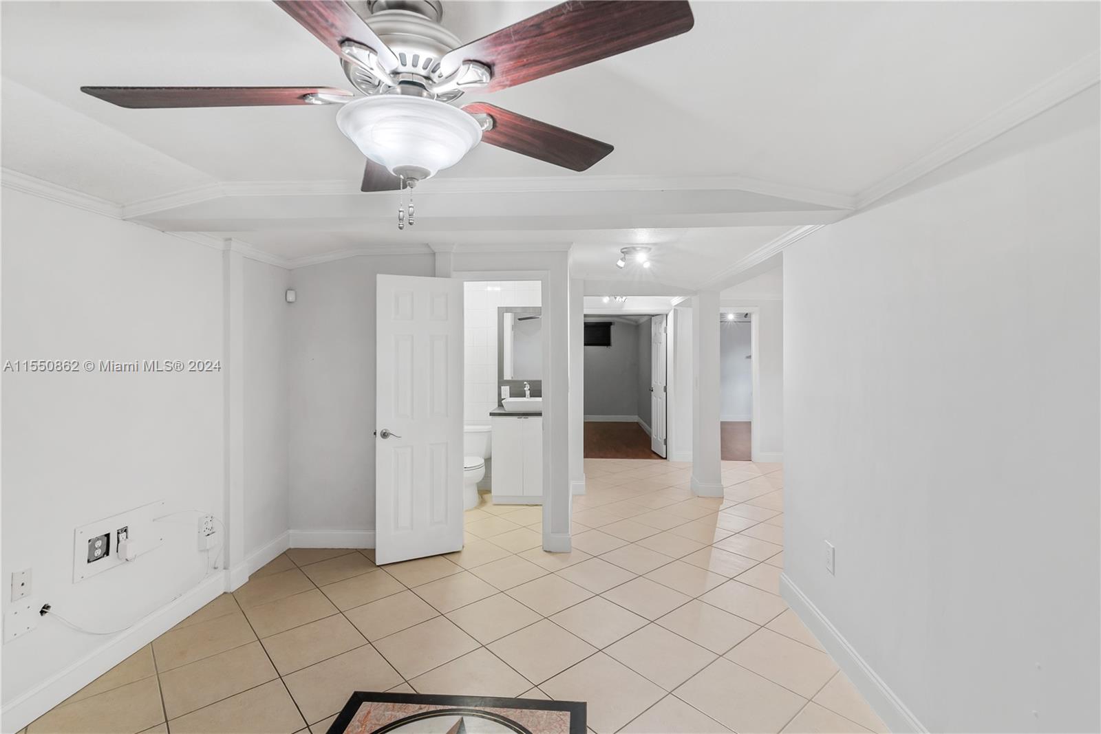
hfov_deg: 96.7
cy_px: 367
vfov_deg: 73.8
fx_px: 489
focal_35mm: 16
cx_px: 550
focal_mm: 16
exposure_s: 1/60
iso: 640
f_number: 7.1
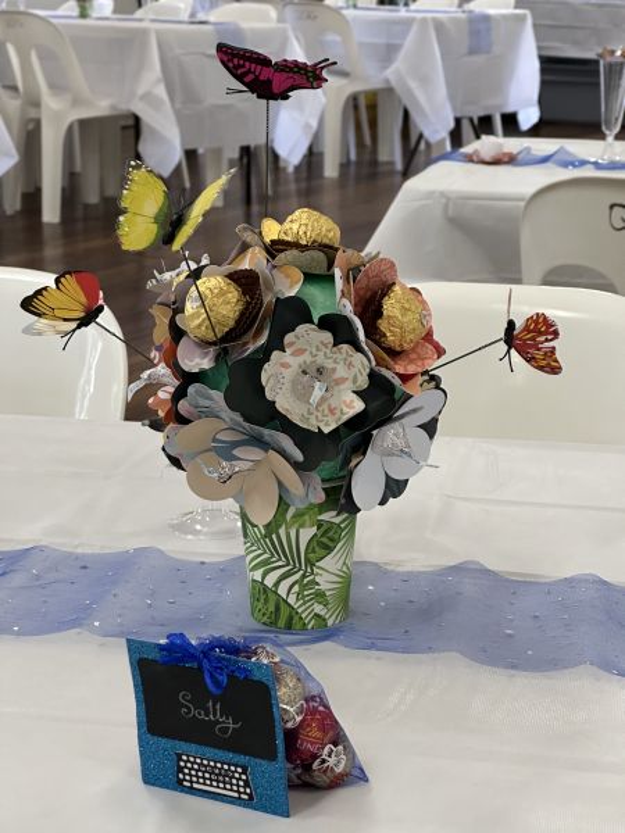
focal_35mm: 77
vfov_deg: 25.3
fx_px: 1854
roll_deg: -0.5
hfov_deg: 19.1
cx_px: 312
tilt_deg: -13.4
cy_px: 416
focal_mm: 9
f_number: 2.8
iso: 200
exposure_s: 1/50
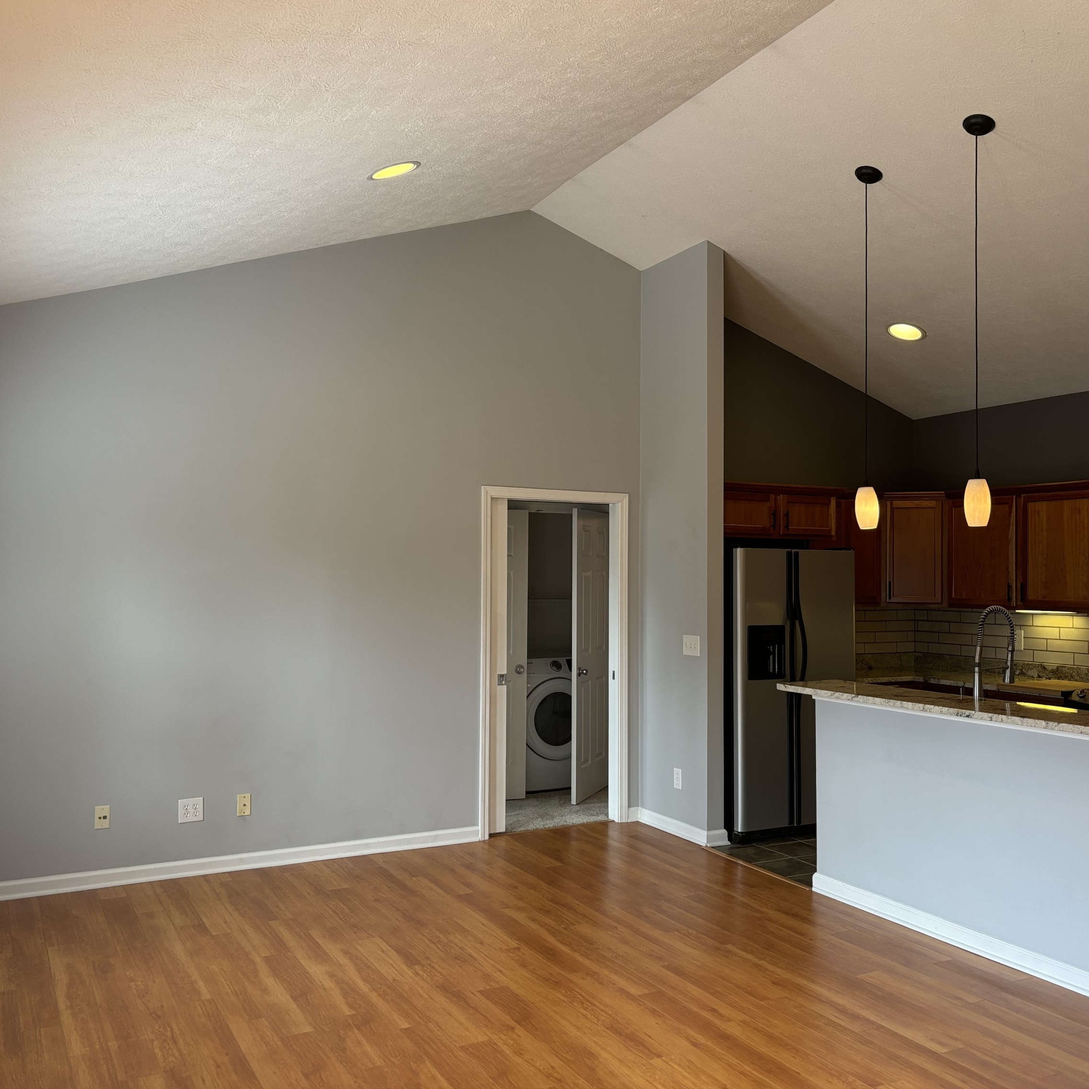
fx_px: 1103
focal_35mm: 31
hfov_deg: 52.5
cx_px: 571
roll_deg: -0.2
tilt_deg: +1.5
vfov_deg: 52.5
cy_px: 543
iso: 80
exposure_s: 1/120
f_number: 1.6
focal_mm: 5.96
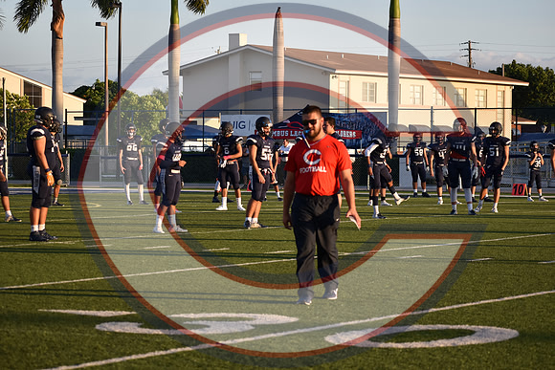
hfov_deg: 15.9
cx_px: 278
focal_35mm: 129
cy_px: 185
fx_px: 1989
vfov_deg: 10.6
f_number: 4.8
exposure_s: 1/1000
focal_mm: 86
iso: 400
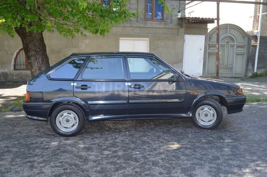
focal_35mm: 33
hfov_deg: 57.3
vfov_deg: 39.8
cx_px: 134
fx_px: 244
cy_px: 88
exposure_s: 1/125
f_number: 4
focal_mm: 22
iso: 200
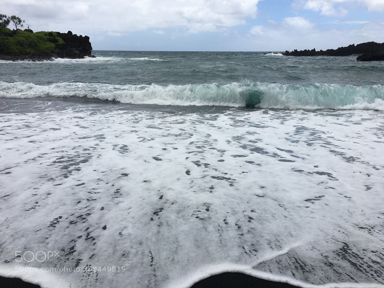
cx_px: 192
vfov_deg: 48.2
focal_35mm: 29
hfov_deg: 61.7
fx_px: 322
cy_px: 144
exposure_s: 1/2653
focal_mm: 4.15
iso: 25
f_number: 2.2
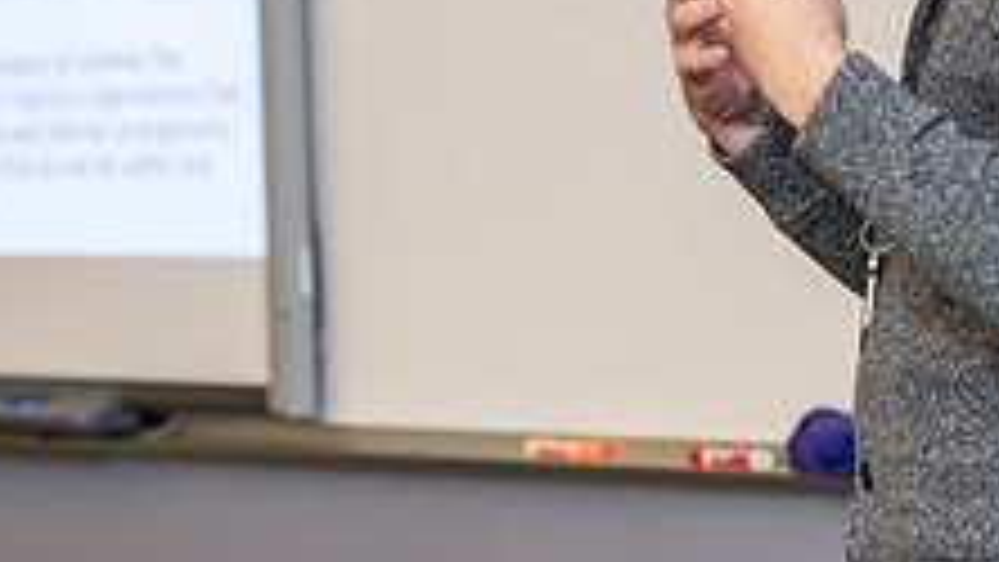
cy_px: -25
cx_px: 706
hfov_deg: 10.5
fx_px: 5432
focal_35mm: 205
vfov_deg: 5.9
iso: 800
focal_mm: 75
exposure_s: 1/200
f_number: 3.2
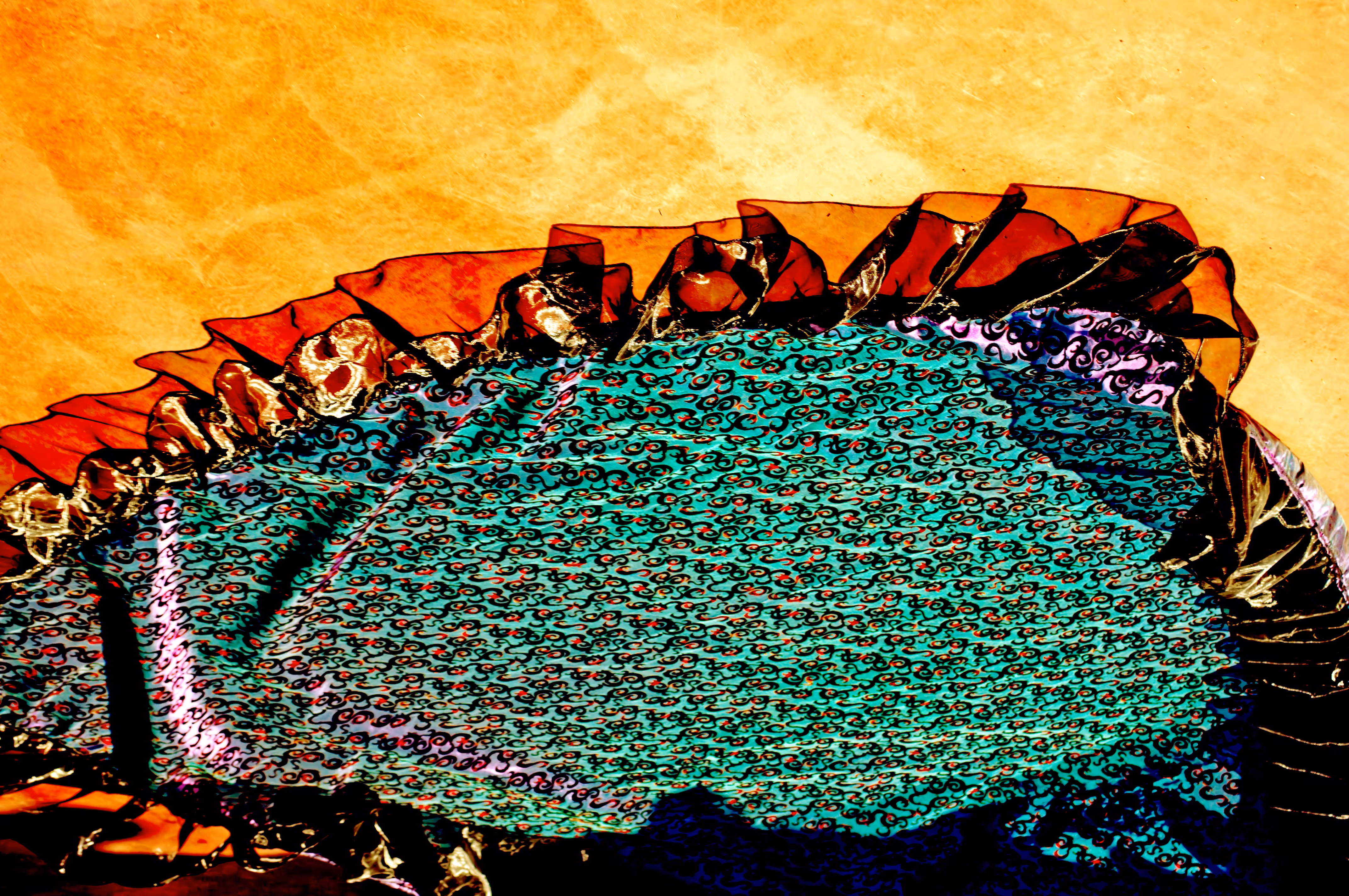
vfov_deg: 16.5
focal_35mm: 82
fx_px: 3088
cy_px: 448
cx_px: 674
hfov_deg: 24.6
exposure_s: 1/200
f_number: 7.1
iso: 100
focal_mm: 55
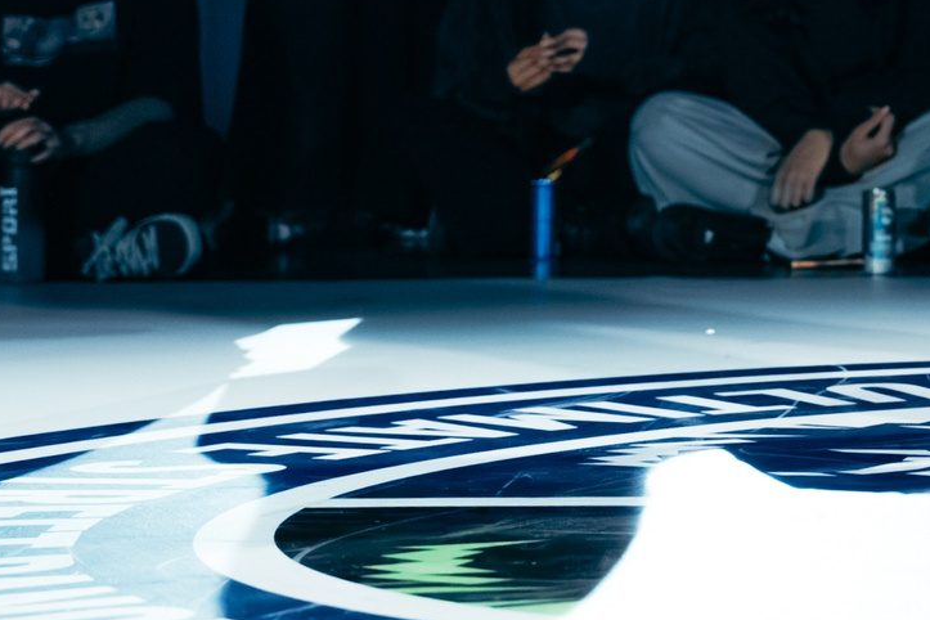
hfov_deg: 11.7
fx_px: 4340
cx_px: 1438
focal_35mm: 168
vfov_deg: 8.0
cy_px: -376
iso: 3200
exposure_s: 1/1000
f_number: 2.8
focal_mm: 44
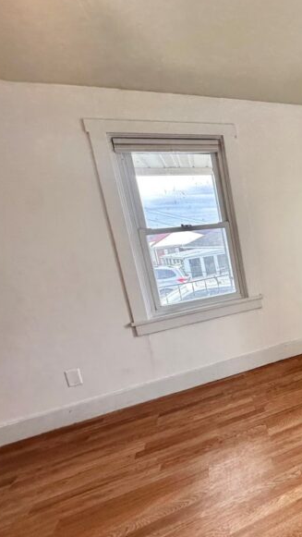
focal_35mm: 21
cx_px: 357
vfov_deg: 83.8
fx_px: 299
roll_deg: +6.3
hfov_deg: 39.6
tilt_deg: -9.3
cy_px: 267
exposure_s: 1/120
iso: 80
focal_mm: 2.22
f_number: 2.2
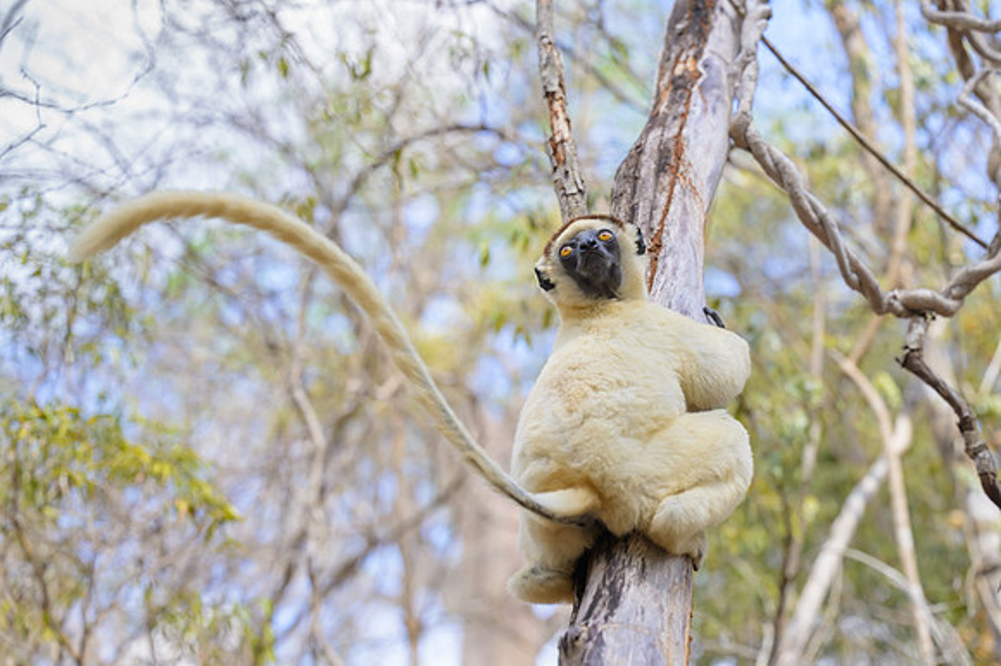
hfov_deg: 28.9
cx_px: 500
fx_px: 1945
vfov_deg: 19.4
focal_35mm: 70
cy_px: 333
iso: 500
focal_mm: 70
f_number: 4
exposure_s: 1/1250
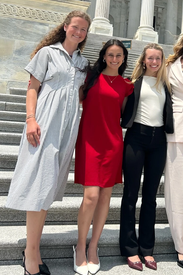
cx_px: 148
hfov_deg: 27.5
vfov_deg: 39.7
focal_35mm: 48
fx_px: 366
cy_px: 60
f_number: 1.5
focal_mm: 5.7
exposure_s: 1/4831
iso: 50
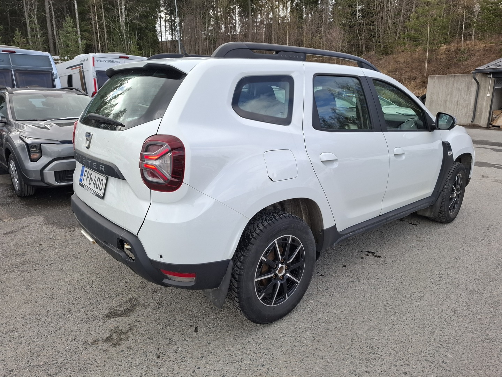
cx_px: 251
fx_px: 334
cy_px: 188
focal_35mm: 23
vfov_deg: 58.9
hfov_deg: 73.9
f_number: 1.8
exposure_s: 1/522
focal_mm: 5.54
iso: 50
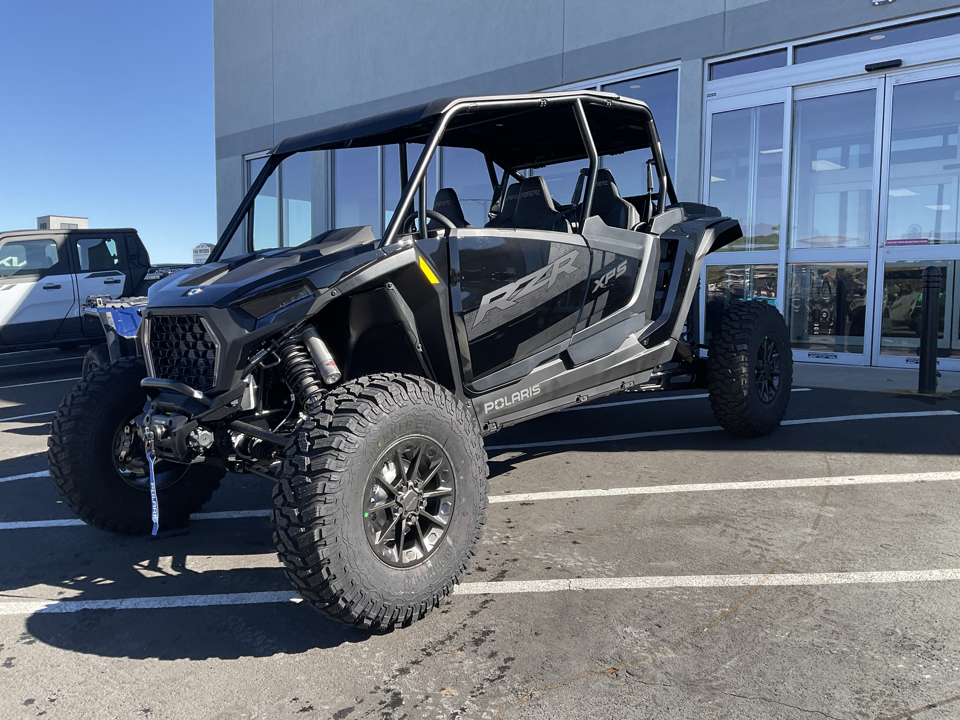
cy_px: 360
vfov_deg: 48.2
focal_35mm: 29
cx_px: 480
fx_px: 804
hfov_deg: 61.7
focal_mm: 3
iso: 16
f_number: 1.8
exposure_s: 1/593
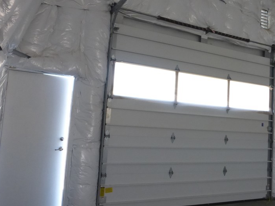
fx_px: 278
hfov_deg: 52.1
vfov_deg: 40.7
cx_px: 170
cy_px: 93
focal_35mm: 35
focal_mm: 4.3
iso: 320
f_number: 3.3
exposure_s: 1/60
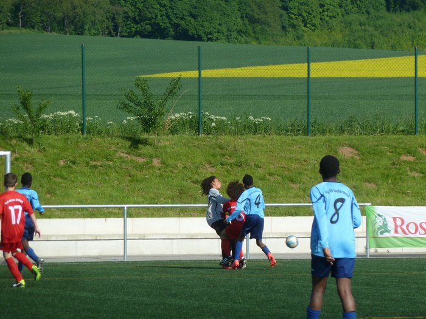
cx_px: 213
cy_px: 160
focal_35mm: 300
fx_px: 3692
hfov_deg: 6.6
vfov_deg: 5.0
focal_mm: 49.2
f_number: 4.9
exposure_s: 1/800
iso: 160
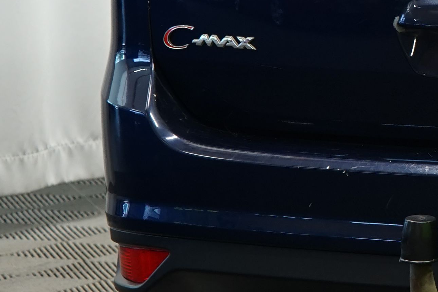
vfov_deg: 4.4
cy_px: -73
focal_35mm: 312
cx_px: 873
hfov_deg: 6.4
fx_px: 3796
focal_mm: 67
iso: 500
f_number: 5.6
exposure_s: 1/15
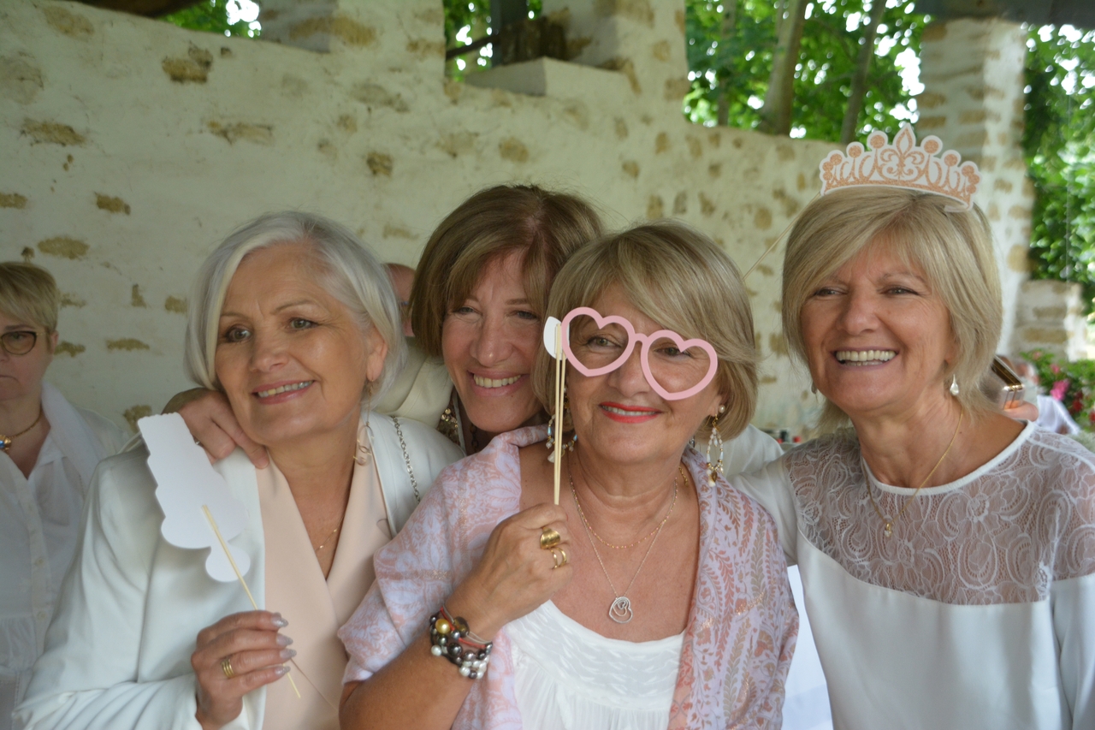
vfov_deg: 29.9
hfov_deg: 43.6
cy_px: 365
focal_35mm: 45
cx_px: 548
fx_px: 1368
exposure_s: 1/30
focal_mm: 30
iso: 1000
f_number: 4.2
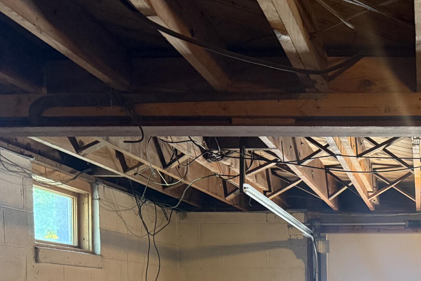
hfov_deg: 31.9
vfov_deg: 21.8
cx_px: 416
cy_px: 331
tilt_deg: -1.9
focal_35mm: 58
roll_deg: -1.0
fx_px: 678
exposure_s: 1/60
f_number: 1.78
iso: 640
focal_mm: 6.76
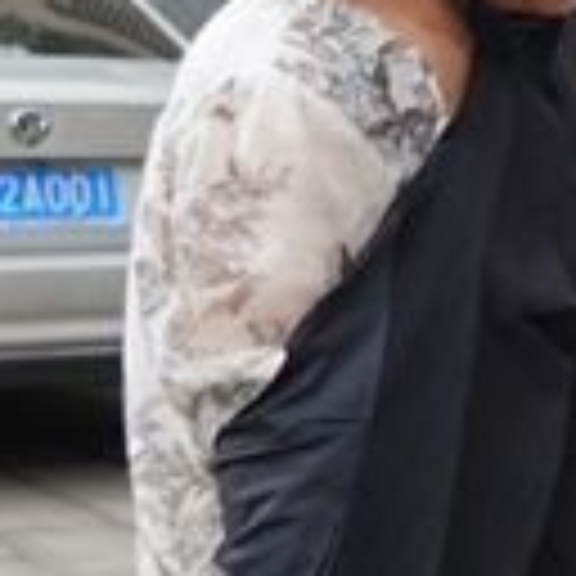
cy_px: 335
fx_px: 2560
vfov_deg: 12.8
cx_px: 1206
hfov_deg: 11.4
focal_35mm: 136
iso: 100
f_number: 4
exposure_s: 1/80
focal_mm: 32
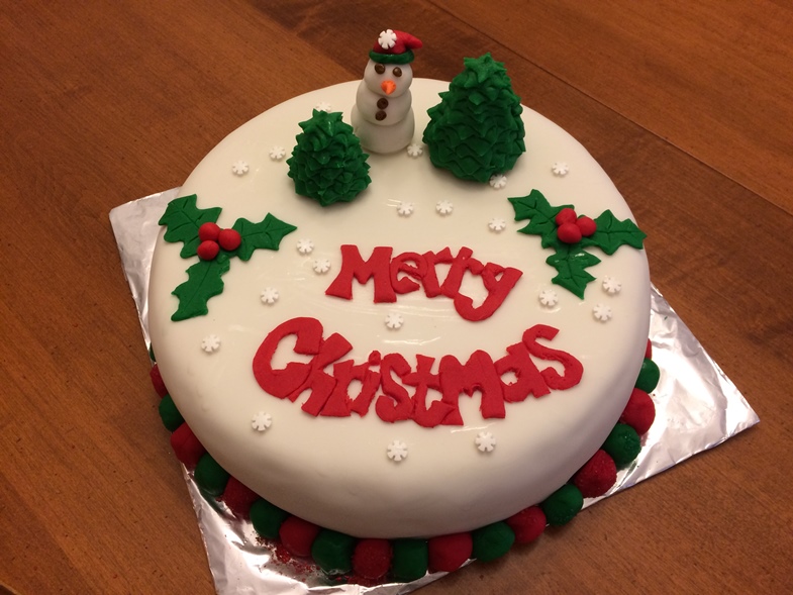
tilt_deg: -59.2
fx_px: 664
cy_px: 298
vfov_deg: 48.2
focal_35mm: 29
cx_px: 396
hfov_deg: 61.7
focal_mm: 4.15
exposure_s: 1/30
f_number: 2.2
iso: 100
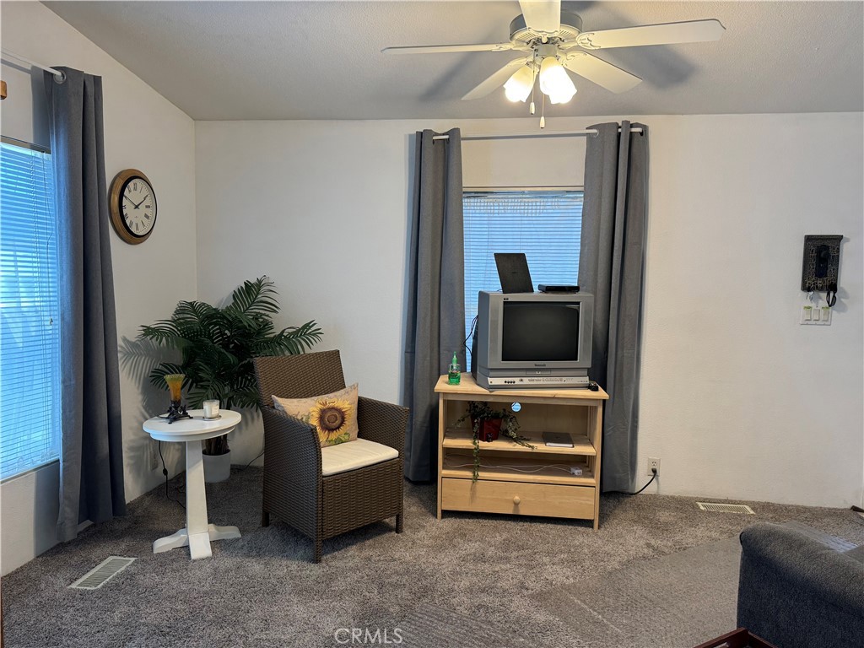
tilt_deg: -6.2
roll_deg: -2.1
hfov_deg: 71.6
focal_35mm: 24
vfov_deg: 56.8
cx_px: 432
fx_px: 599
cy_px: 324
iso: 125
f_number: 1.78
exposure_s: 1/120
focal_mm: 6.76
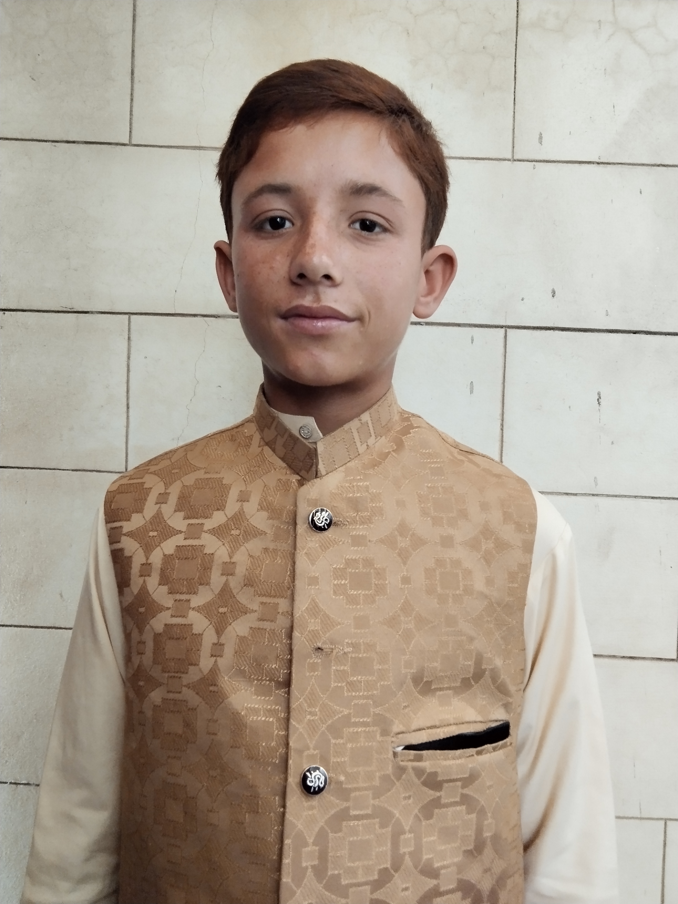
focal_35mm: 26
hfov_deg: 53.1
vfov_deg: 67.3
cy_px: 452
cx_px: 339
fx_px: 679
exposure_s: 1/120
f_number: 2
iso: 172
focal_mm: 2.78
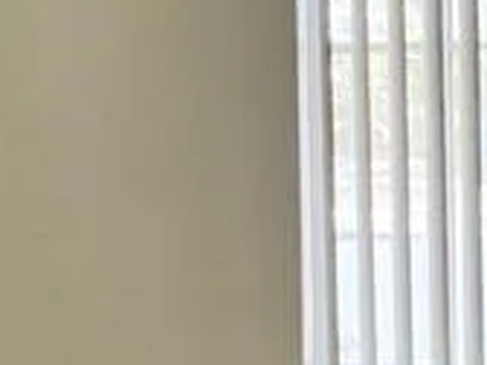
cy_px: 203
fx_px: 1871
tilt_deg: -5.1
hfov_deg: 14.2
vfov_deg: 11.1
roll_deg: +0.8
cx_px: 652
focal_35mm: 133
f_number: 1.8
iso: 125
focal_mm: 3.99
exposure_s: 1/60
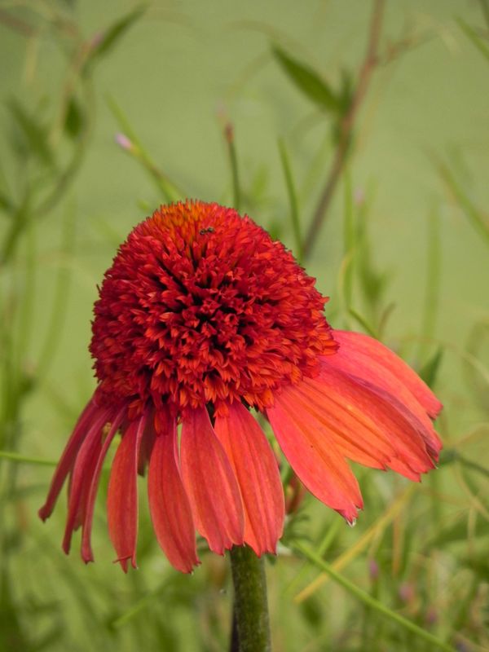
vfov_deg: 2.9
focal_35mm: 678
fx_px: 12770
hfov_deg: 2.2
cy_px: 326
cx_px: 244
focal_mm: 120
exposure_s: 1/500
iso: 160
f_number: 5
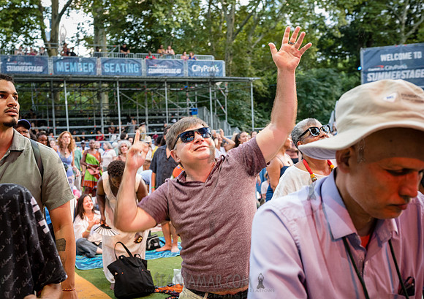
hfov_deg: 41.3
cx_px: 193
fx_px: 563
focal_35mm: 47
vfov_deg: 29.7
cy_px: 173
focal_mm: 38
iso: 1250
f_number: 4.5
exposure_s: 1/160
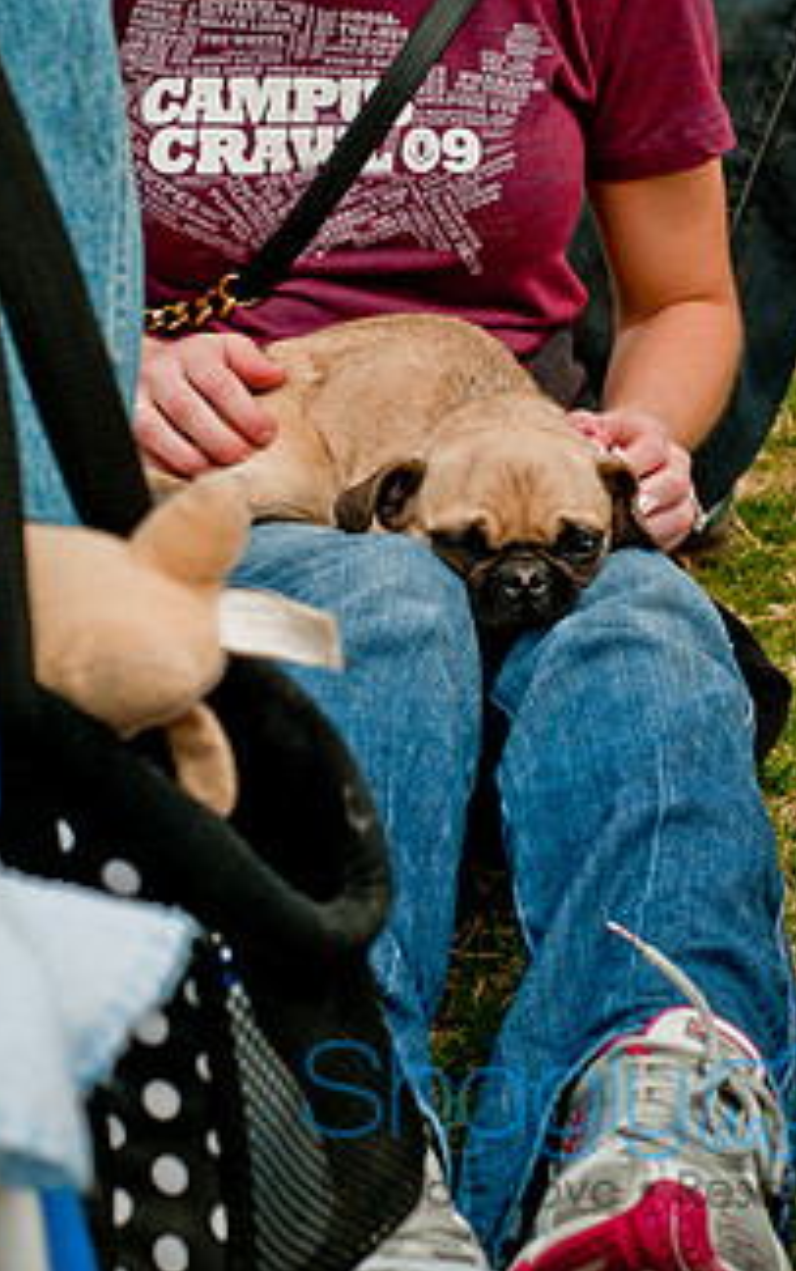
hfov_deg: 12.4
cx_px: 335
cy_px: 404
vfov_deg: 19.6
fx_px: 3673
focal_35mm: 106
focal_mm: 50
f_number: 5
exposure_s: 1/1000
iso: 200
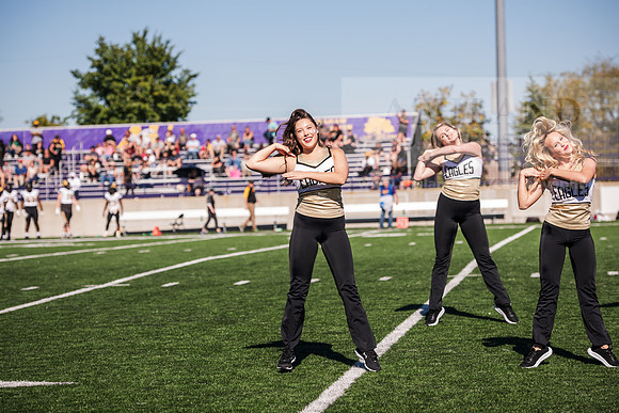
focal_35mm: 102
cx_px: 310
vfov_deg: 13.4
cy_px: 206
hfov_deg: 20.0
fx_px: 1754
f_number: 3.5
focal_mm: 102
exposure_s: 1/1000
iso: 100
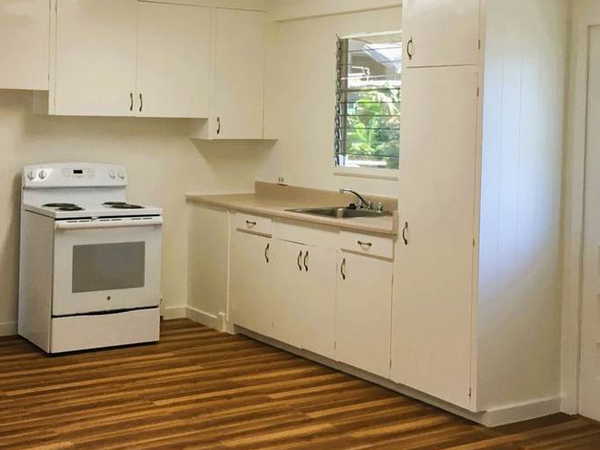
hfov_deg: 34.9
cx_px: 267
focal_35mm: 55
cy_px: 146
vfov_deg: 26.4
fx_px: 953
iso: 25
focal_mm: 4.15
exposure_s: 1/30
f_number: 2.2
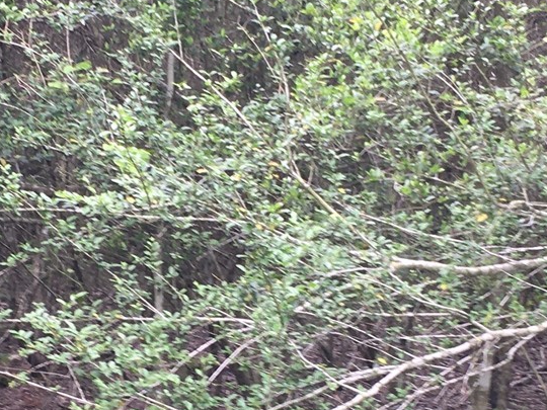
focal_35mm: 110
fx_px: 1738
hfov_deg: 17.8
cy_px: 341
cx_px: 128
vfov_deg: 13.4
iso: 25
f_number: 2.2
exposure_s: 1/142
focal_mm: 4.15
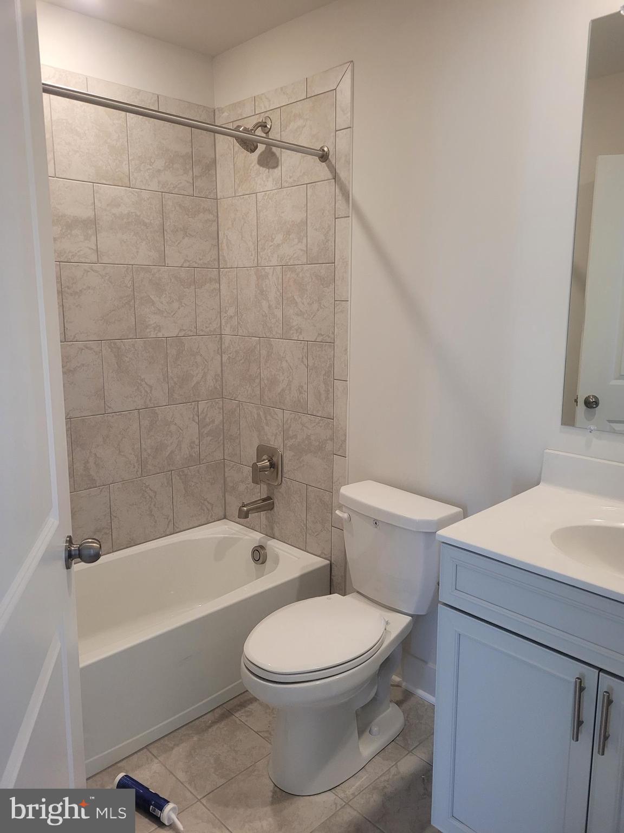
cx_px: 312
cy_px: 416
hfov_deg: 53.1
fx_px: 625
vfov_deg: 67.3
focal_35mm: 26
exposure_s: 1/120
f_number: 1.8
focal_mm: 5.4
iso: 250
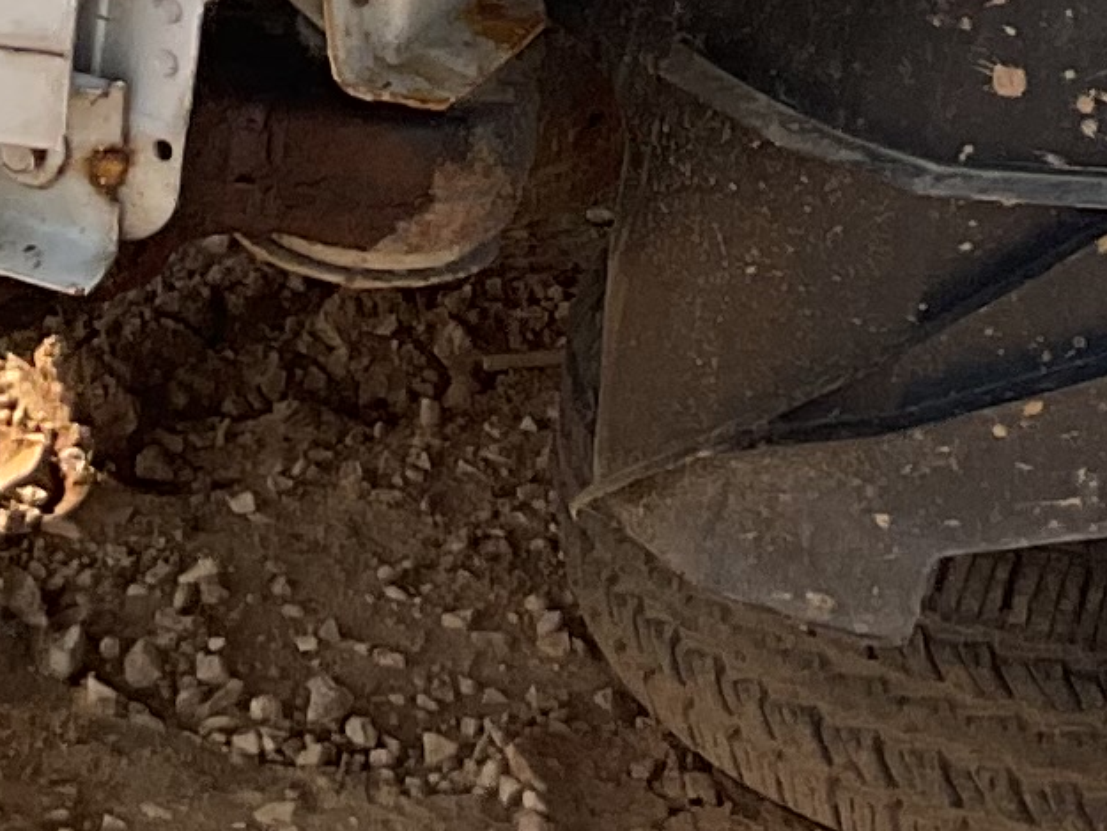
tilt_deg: -13.6
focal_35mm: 187
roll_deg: -1.3
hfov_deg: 10.5
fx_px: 5981
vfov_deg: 7.4
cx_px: 884
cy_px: -1191
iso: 16
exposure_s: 1/1221
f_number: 1.8
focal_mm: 3
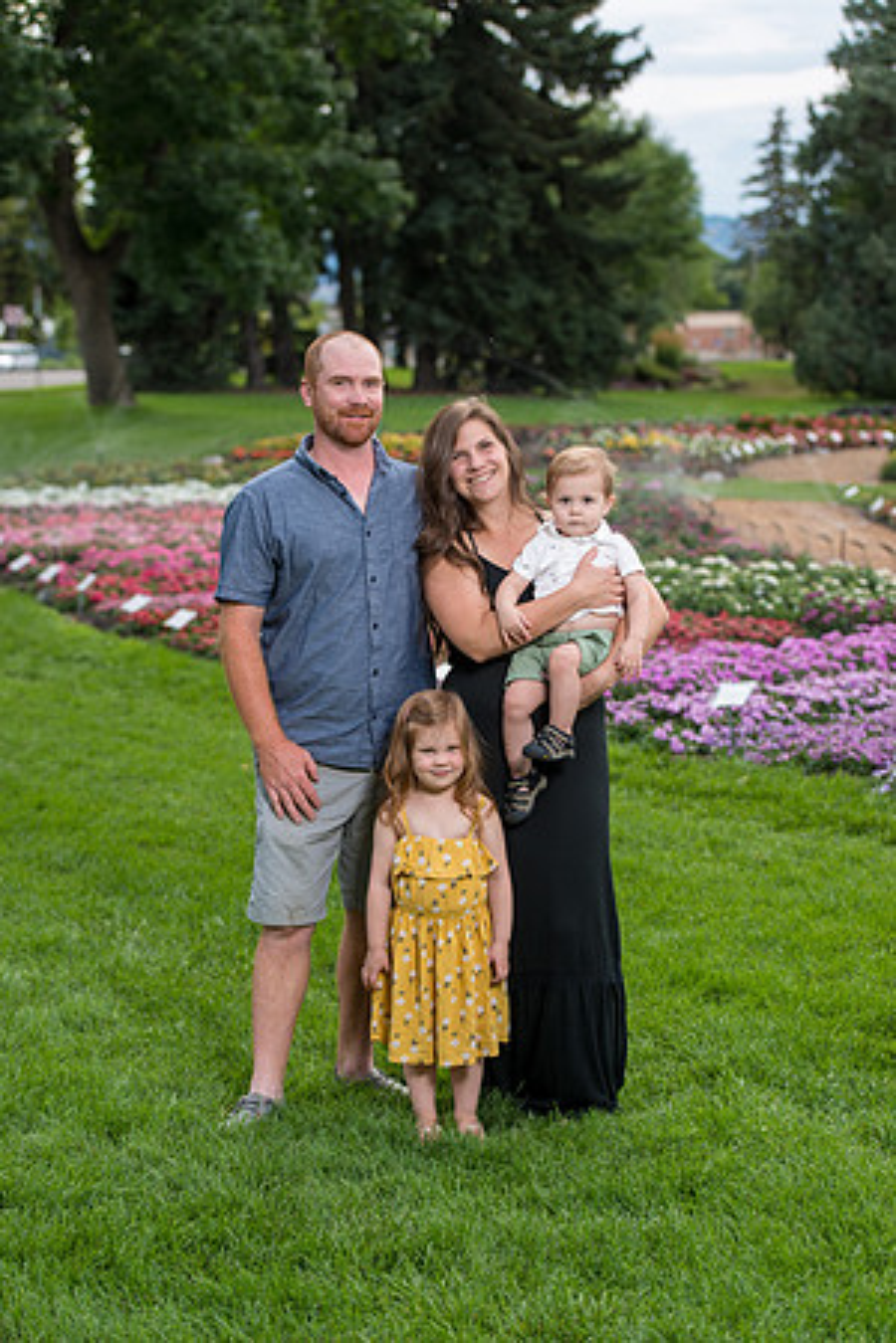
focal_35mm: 78
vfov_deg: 26.0
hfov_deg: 17.5
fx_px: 2912
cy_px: 672
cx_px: 448
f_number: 4
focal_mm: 78
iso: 100
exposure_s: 1/250
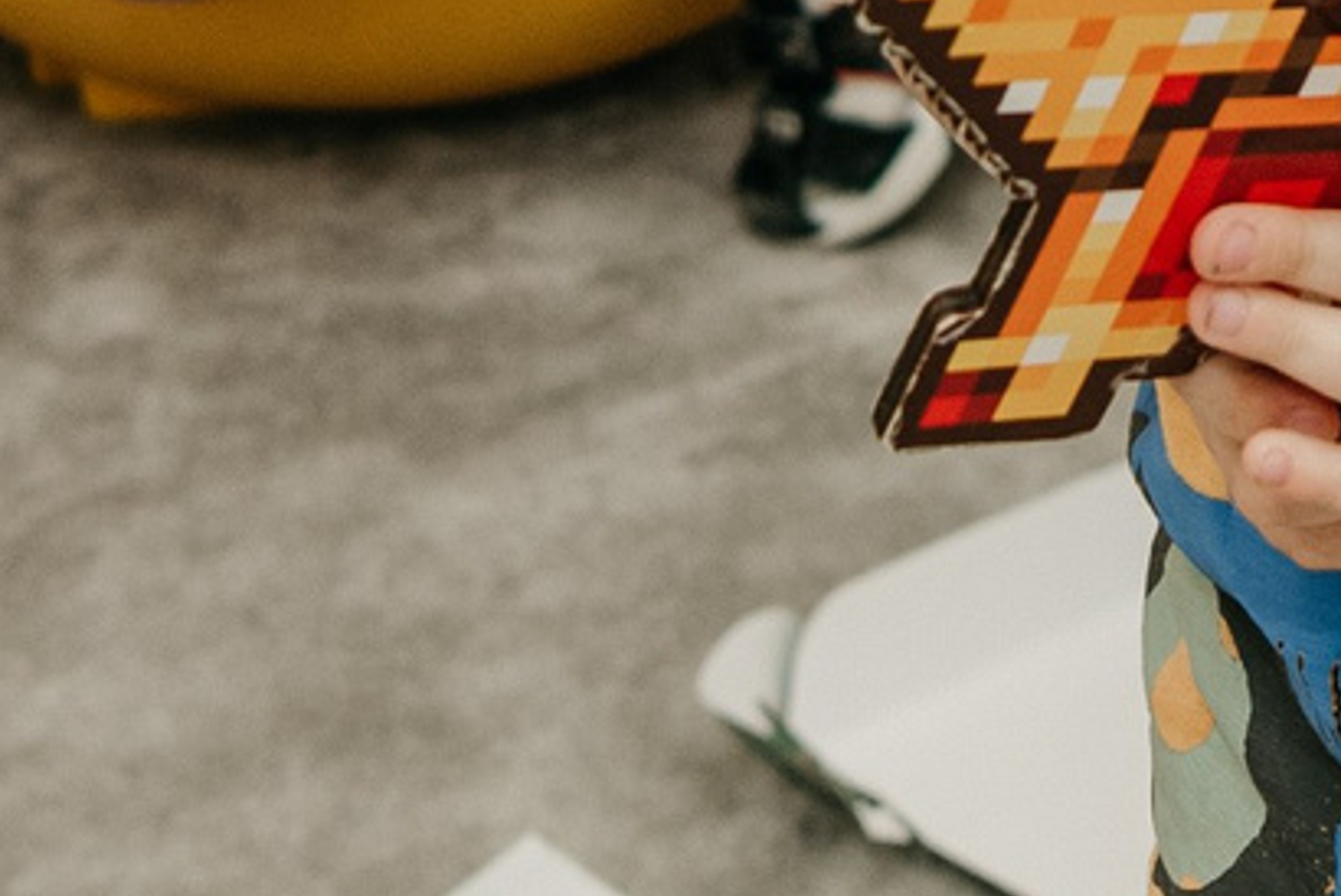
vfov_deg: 5.8
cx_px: 1569
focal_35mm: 223
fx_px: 8312
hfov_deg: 9.1
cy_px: -1573
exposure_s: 1/160
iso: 200
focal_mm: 34
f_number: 4
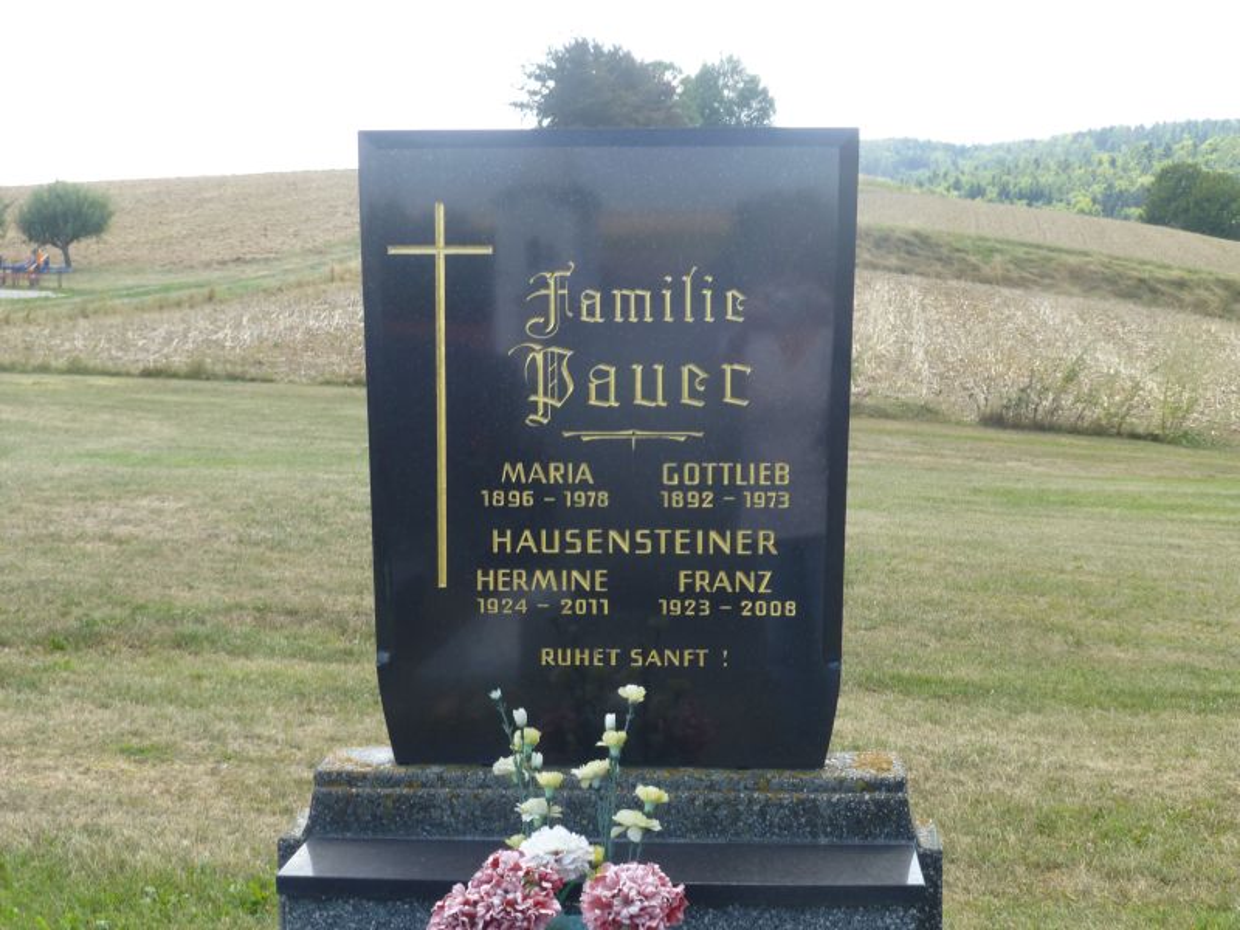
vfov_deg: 25.2
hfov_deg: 33.2
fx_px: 2078
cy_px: 465
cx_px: 620
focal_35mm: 58
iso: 100
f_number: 4.7
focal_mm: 10.3
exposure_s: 1/160
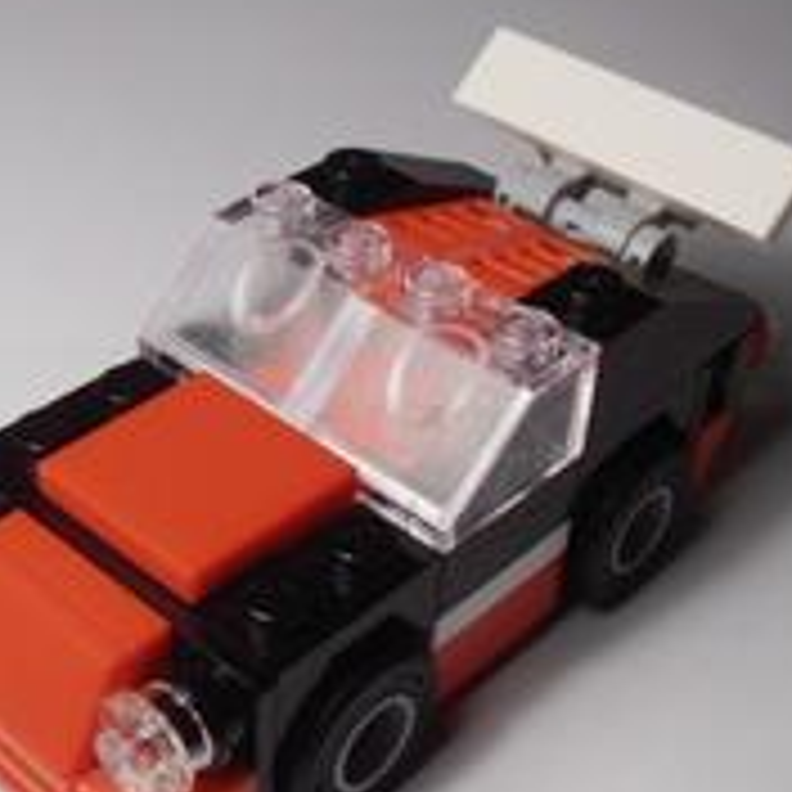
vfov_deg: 25.7
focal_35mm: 67
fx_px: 1734
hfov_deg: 25.6
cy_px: 472
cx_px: 297
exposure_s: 1/100
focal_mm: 6.61
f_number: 3.9
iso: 80
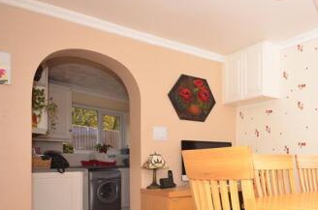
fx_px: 344
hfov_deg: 43.4
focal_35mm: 39
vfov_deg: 33.4
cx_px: 310
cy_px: 155
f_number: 5
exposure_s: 1/15
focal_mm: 13
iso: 200
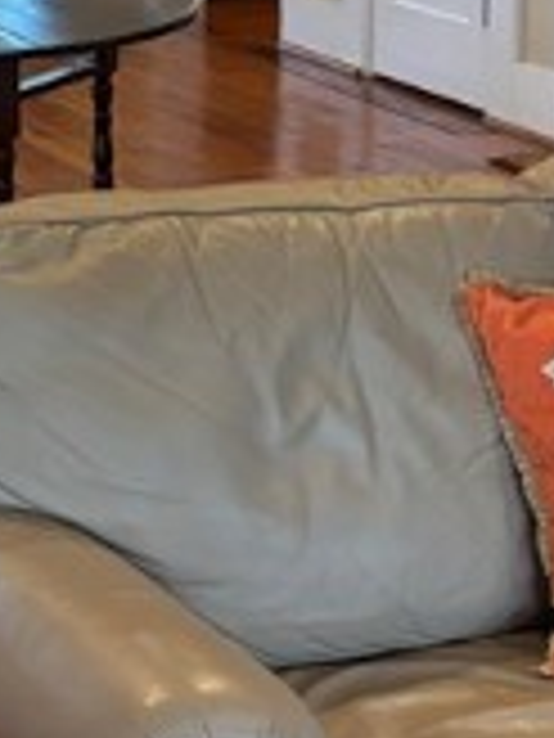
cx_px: -144
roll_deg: +1.0
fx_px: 2603
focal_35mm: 122
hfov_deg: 11.8
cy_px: -72
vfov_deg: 15.7
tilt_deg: -3.4
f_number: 1.6
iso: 250
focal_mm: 5.96
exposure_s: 1/120
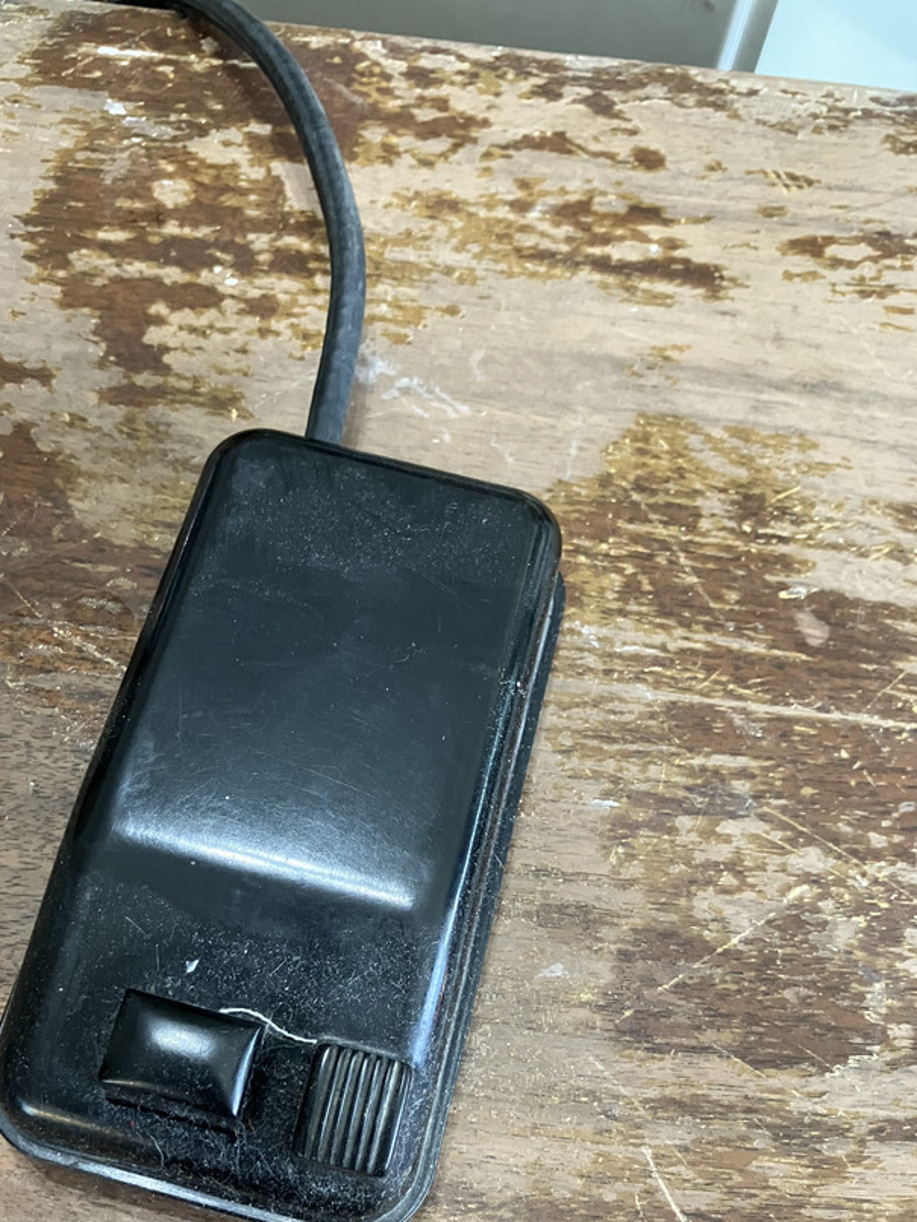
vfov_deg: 52.1
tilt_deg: -67.1
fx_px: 1236
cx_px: 362
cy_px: 760
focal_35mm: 35
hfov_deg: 40.5
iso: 250
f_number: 1.8
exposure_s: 1/60
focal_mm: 3.99
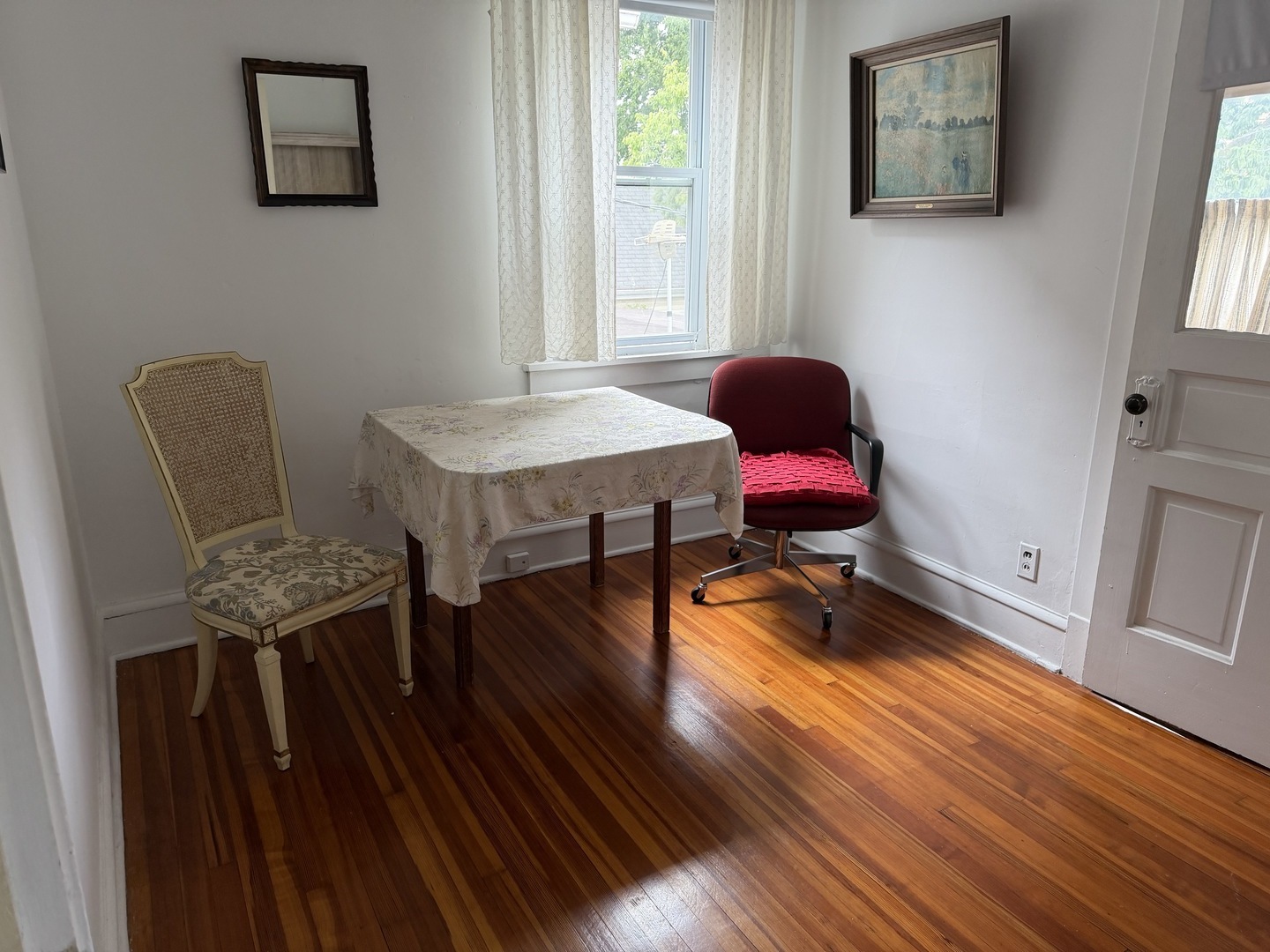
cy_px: 476
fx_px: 881
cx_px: 635
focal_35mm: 24
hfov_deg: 71.6
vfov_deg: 56.8
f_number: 1.78
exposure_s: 1/75
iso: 200
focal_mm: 6.76
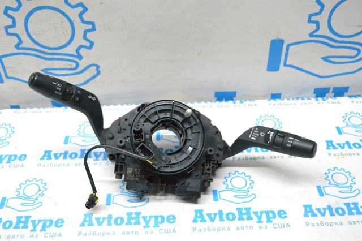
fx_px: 392
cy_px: 120
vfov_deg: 34.2
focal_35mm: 39
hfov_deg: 49.6
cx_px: 181
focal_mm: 26
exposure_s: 1/800
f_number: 4.2
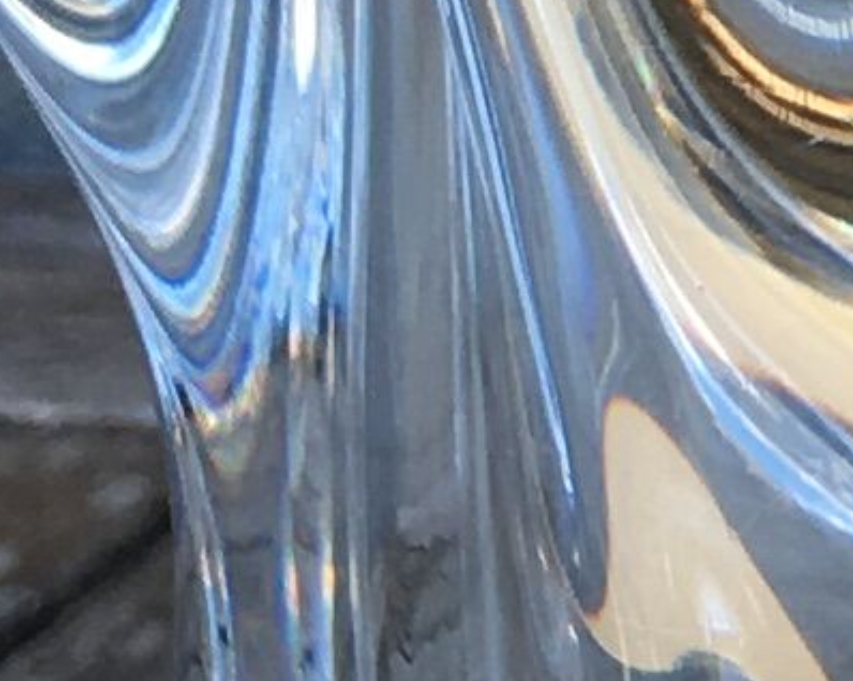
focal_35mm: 287
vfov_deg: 5.2
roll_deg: -1.0
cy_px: -955
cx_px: 1682
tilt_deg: -4.2
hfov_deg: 6.5
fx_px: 7242
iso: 25
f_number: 2.2
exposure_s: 1/144
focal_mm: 4.15
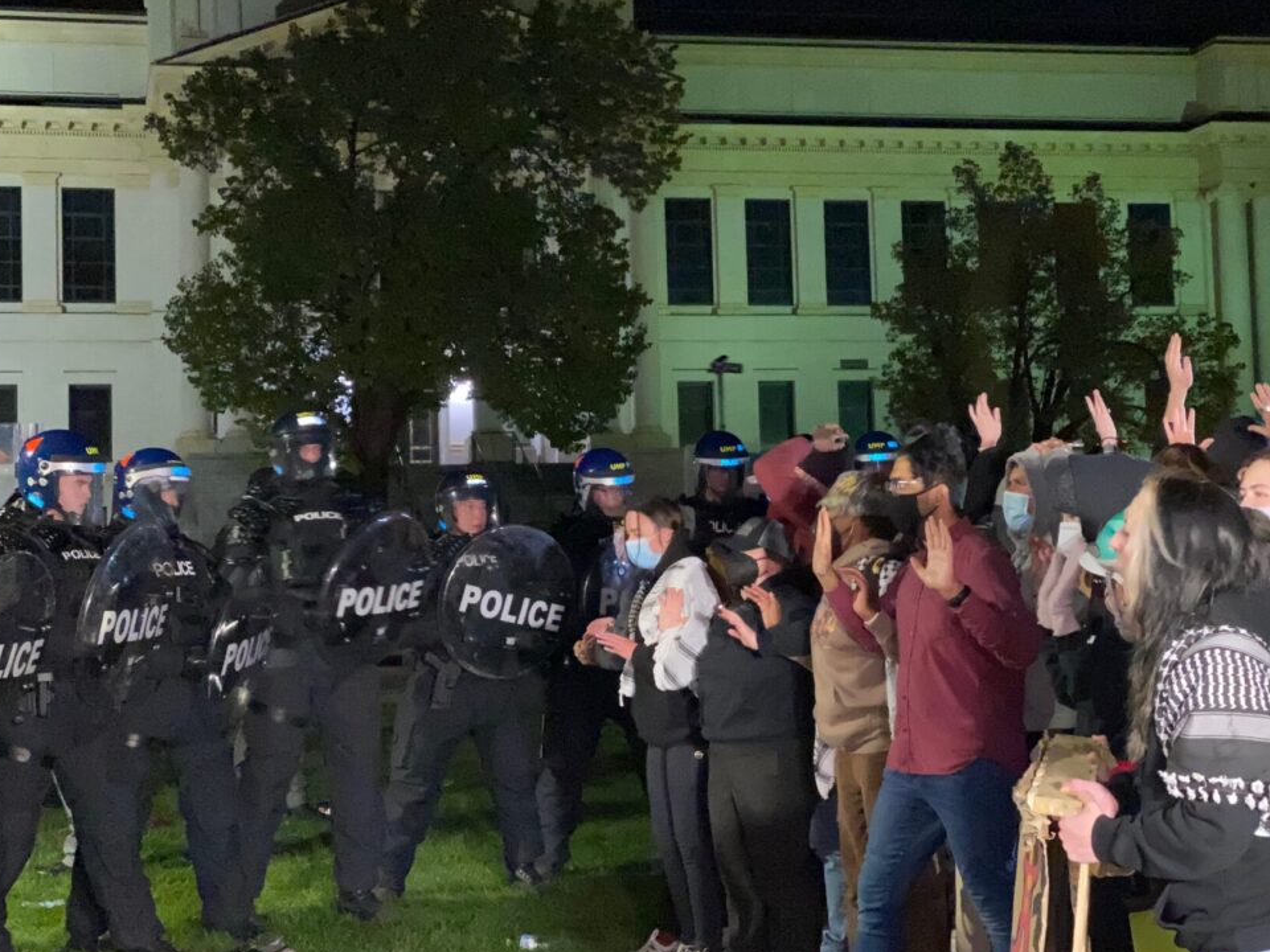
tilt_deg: +5.3
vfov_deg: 22.6
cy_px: 401
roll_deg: +1.0
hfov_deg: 29.8
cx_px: 647
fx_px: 2385
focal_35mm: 65
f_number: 2
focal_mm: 6
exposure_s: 1/16
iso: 1250
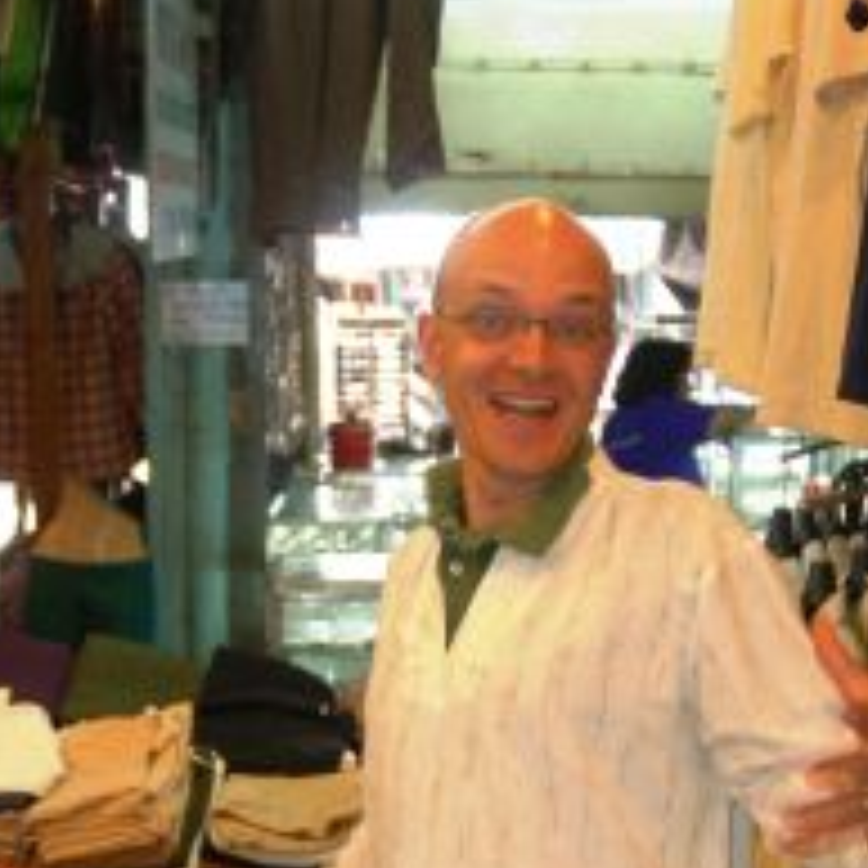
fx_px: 2099
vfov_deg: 23.1
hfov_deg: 23.4
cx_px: 465
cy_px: 679
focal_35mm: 74
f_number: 3.3
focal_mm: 28
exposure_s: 1/100
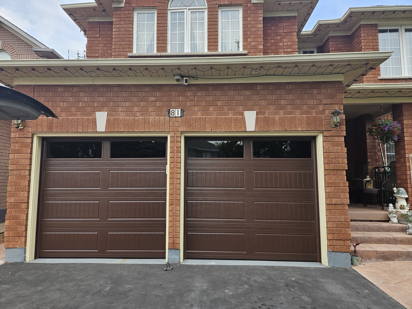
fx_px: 274
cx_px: 206
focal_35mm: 23
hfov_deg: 73.9
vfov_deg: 58.9
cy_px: 154
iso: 40
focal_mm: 5.4
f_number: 1.8
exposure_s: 1/487
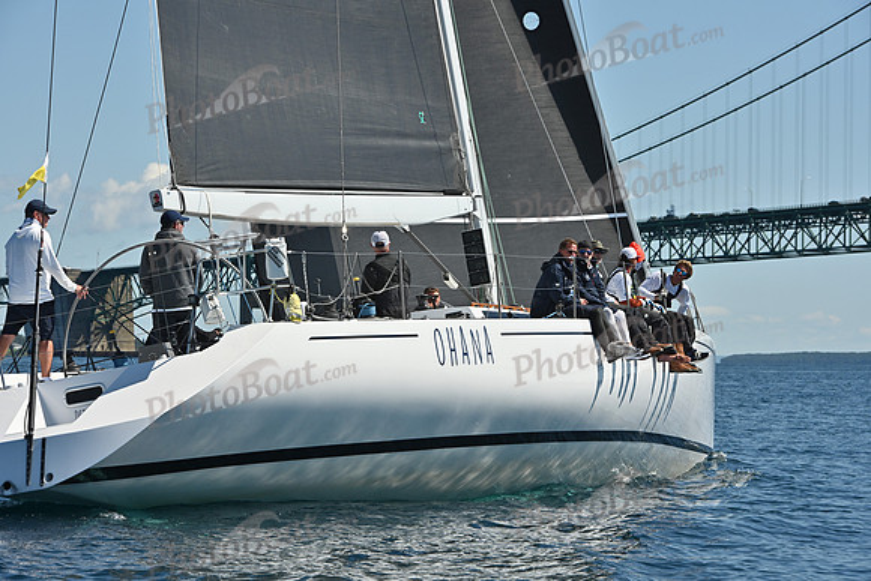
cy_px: 290
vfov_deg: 9.8
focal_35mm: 140
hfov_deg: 14.7
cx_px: 436
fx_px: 3388
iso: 320
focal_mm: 140
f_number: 9
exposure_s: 1/1000
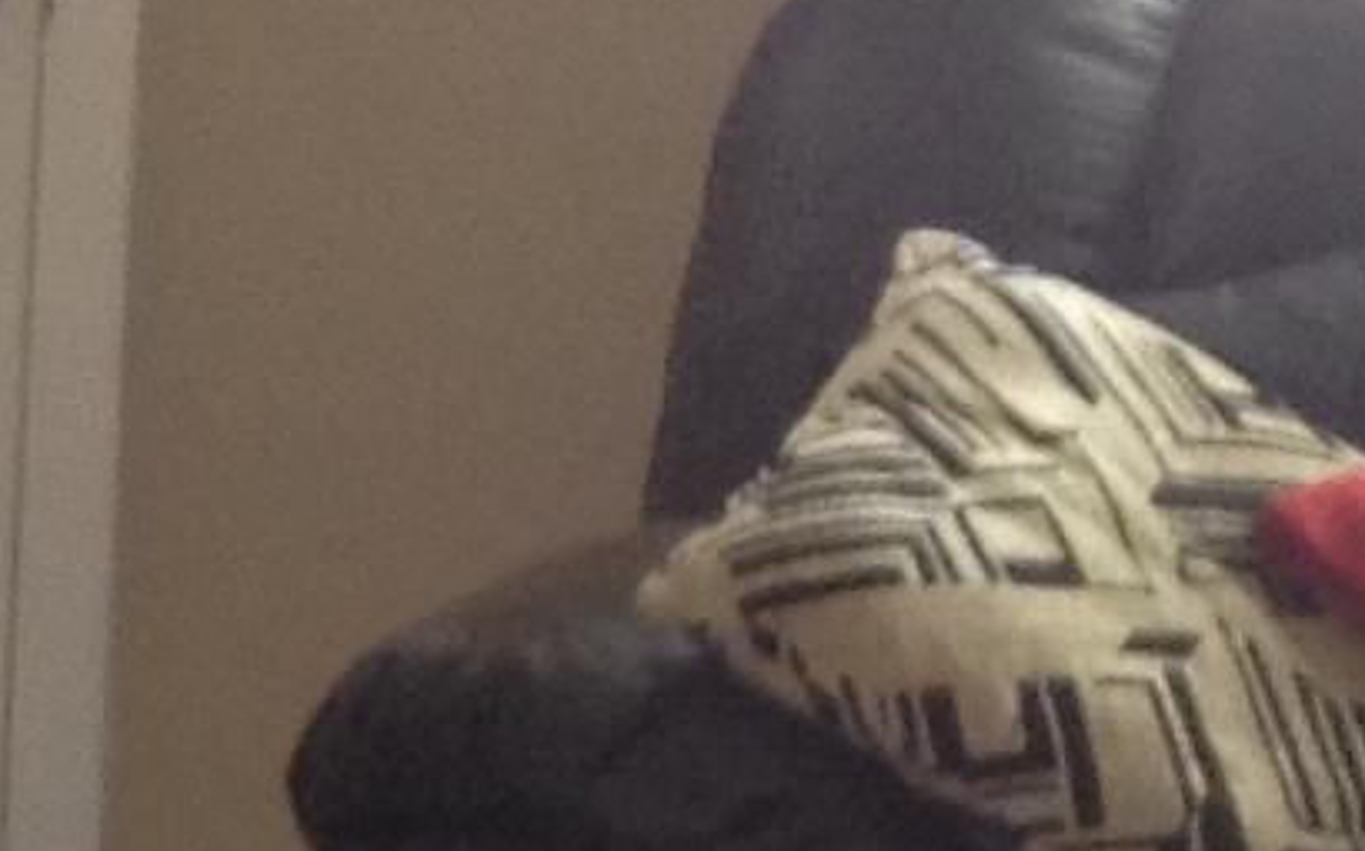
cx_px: -2032
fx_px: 8736
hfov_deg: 8.2
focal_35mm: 235
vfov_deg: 5.6
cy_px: 164
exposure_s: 1/15
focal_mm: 4.28
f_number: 2.4
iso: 125
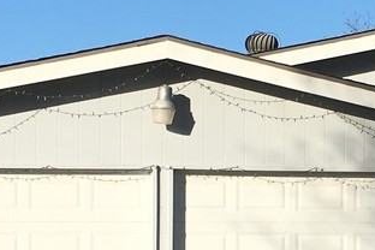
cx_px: 294
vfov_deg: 9.9
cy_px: 188
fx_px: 1448
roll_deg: +0.9
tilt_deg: +2.1
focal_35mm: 139
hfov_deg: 14.7
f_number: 2.2
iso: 25
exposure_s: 1/2079
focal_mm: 4.15
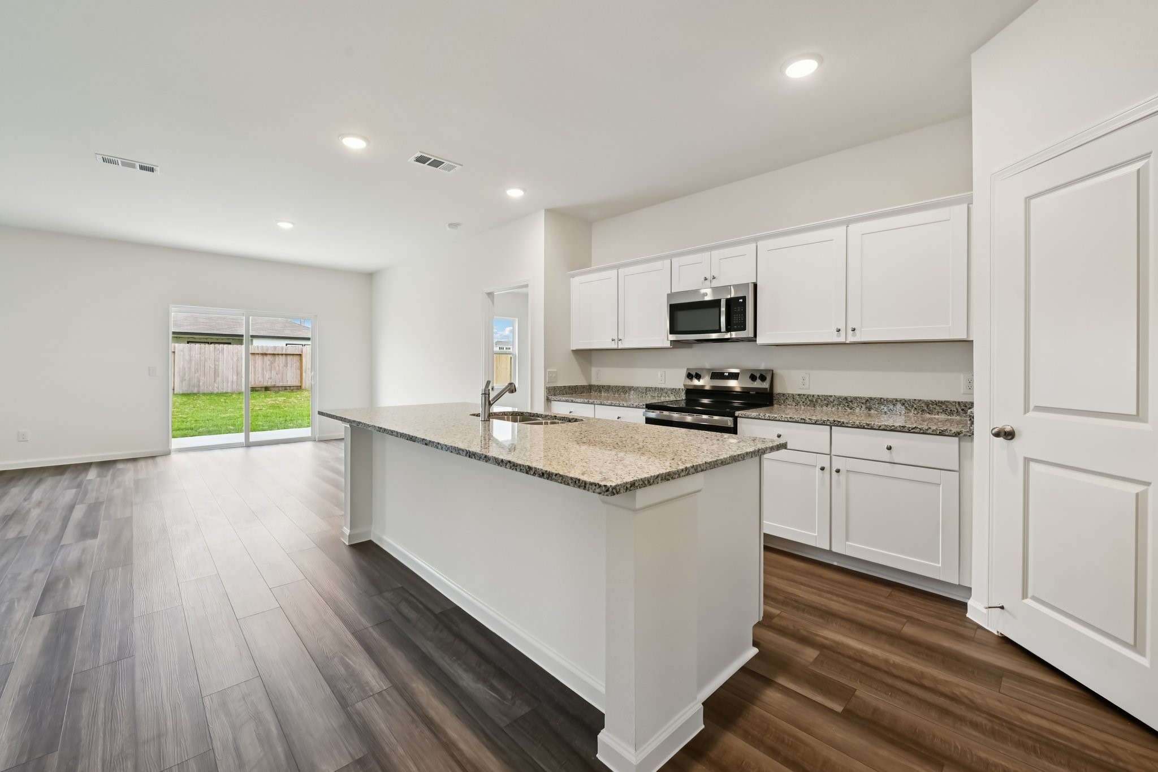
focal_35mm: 14
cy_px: 386
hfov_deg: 104.3
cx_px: 579
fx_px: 450
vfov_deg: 81.2
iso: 400
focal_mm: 14
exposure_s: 1/25
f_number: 8
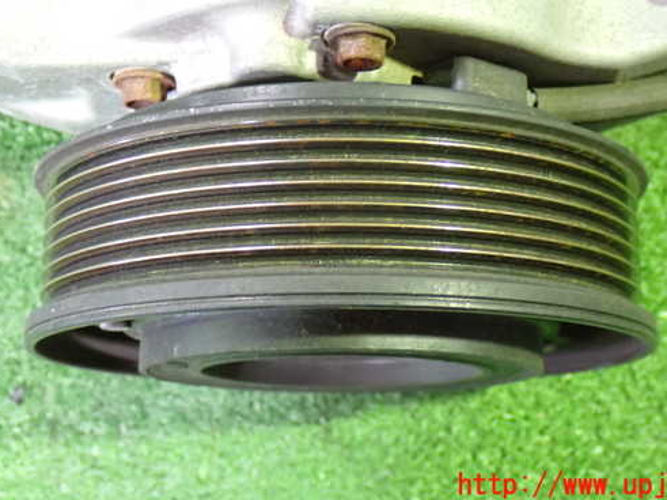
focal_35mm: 66
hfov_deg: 29.4
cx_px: 357
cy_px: 197
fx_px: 1271
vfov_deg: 22.2
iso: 1250
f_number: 3.3
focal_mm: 9.65
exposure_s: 1/13
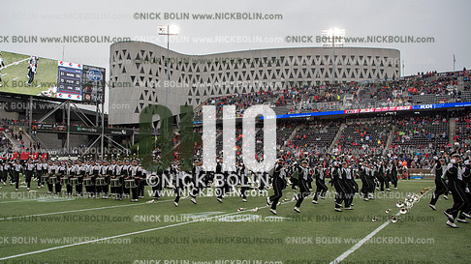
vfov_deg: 38.8
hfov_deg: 64.1
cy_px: 151
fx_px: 375
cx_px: 207
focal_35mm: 30
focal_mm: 24
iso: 250
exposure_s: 1/800
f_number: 3.5
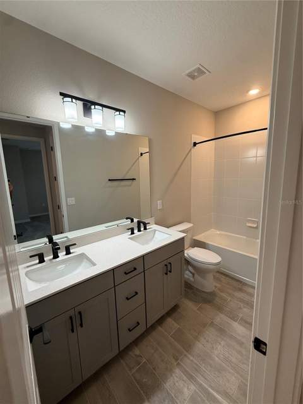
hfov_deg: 85.7
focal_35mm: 14
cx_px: 152
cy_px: 202
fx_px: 163
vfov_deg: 102.1
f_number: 2.2
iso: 160
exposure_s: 1/120
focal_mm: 2.22
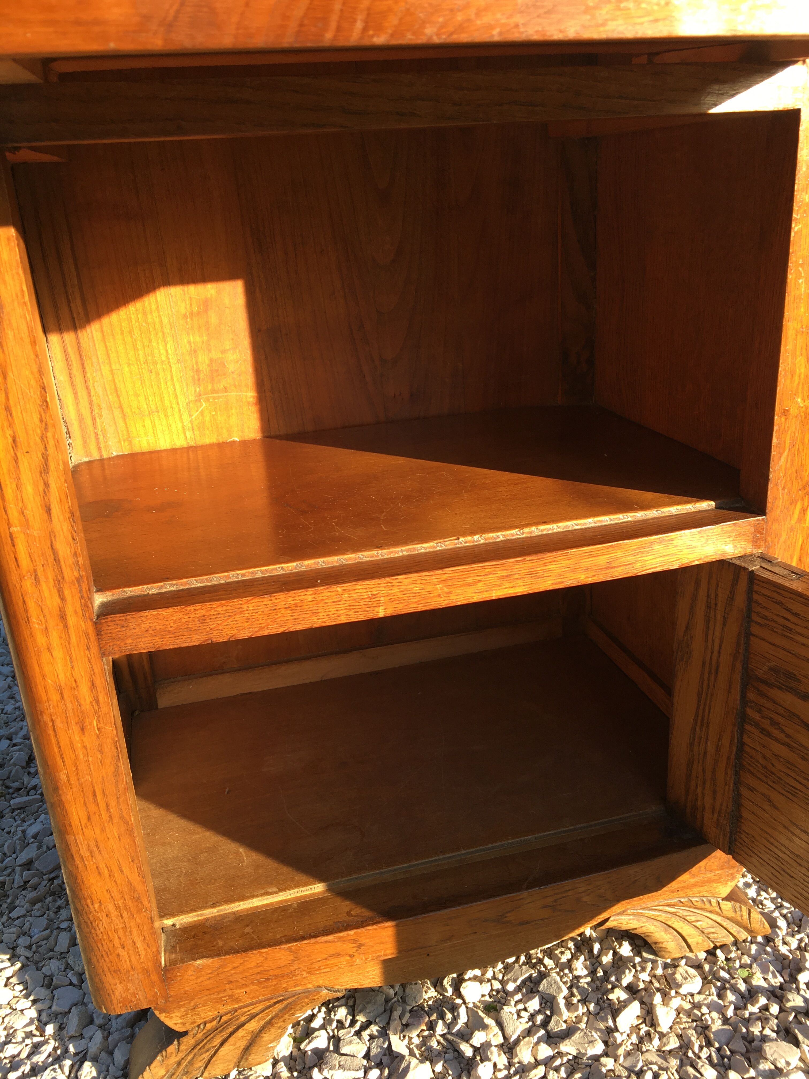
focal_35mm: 29
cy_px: 540
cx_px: 404
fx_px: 904
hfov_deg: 48.2
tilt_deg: -18.9
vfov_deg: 61.7
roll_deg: +2.7
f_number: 2.2
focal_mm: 4.15
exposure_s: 1/276
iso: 25
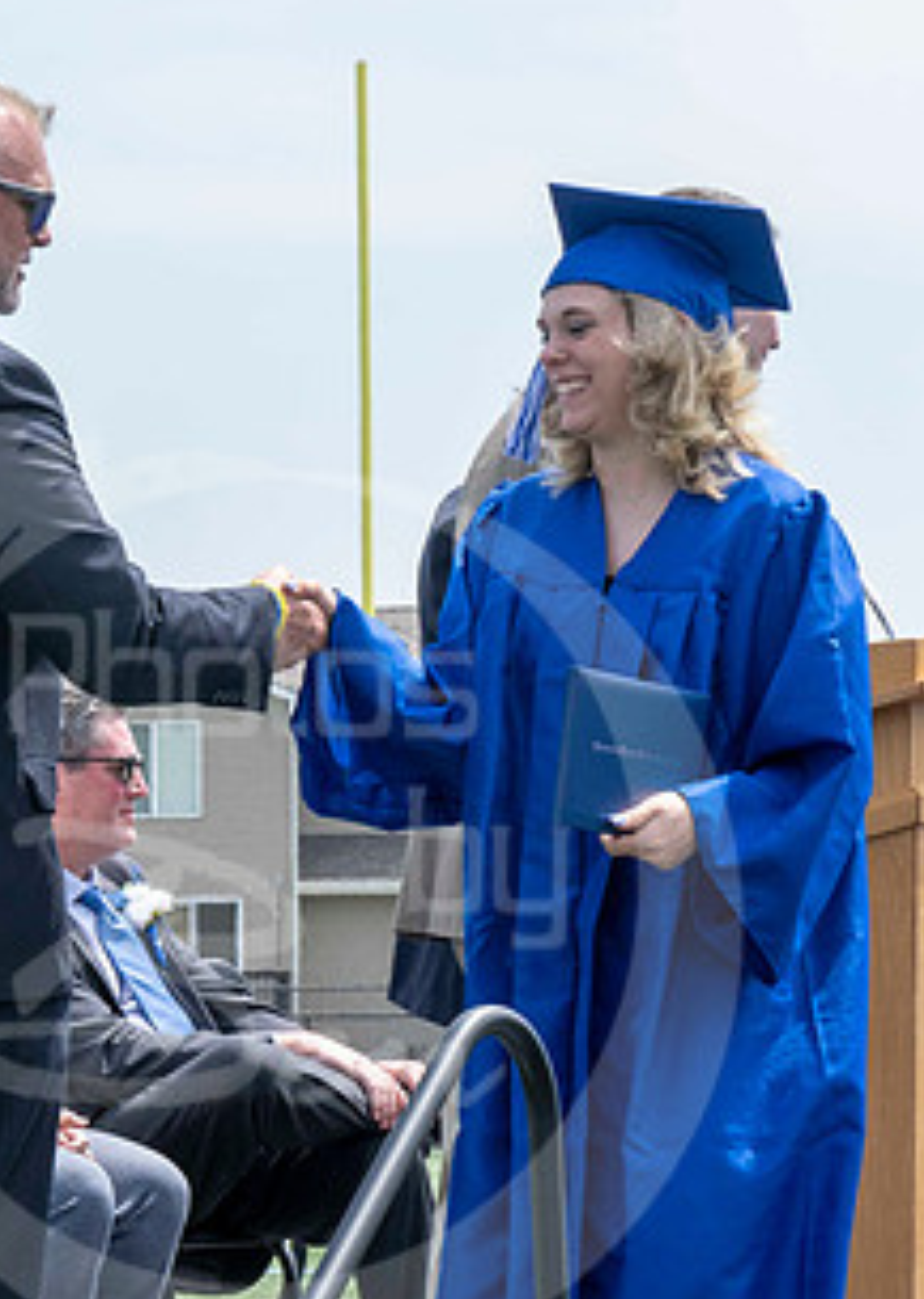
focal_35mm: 241
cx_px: -195
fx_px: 8877
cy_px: 504
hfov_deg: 5.9
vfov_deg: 8.4
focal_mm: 70
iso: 200
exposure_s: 1/250
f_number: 13
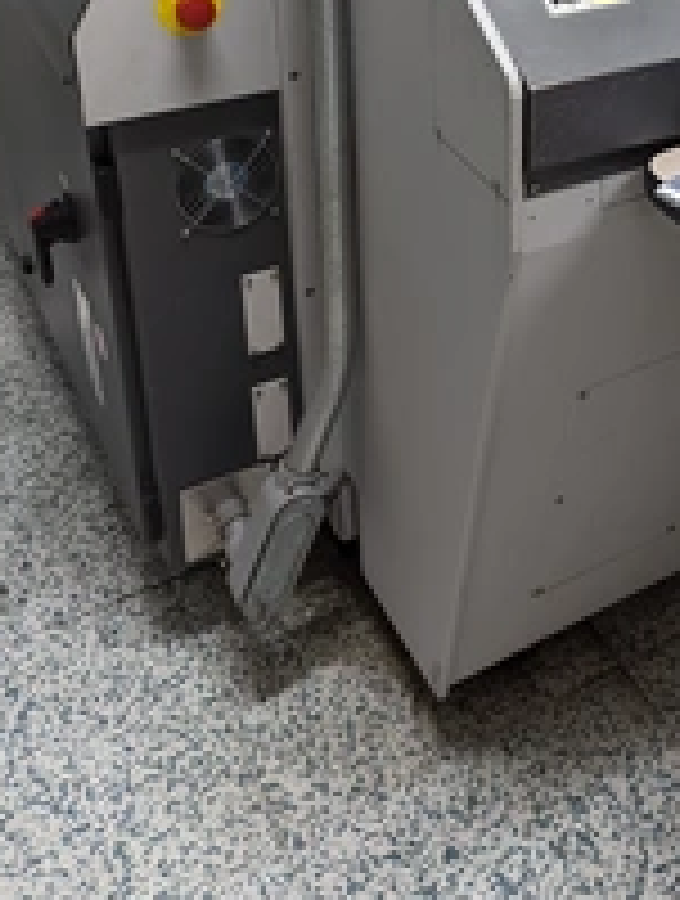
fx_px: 1252
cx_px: 646
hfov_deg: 28.8
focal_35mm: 48
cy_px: 81
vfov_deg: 36.9
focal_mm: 6.81
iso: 628
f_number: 1.85
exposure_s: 1/120
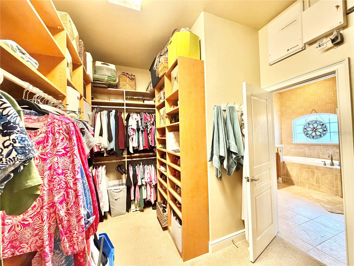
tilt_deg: +1.7
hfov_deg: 102.1
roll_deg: +2.8
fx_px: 143
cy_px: 133
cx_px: 177
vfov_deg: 85.7
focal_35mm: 14
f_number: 2.2
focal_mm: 2.22
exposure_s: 1/60
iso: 500
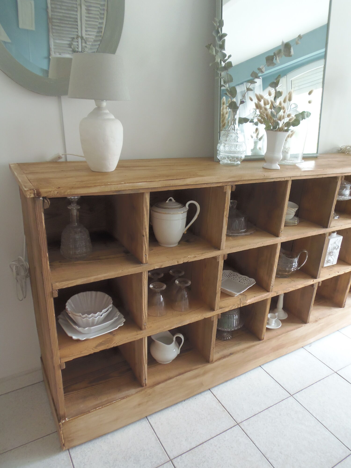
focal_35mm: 24
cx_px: 176
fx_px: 324
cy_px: 234
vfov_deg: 71.6
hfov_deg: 56.8
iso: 125
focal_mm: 4.3
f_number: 2.9
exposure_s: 1/30
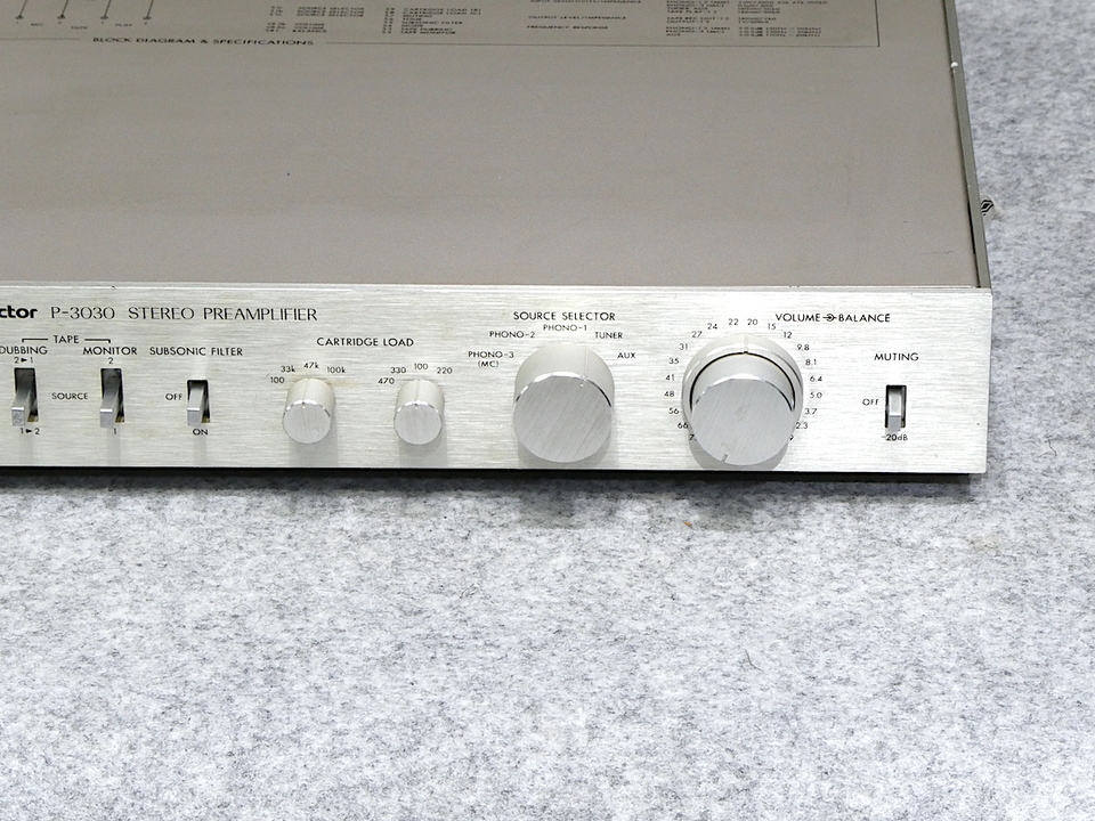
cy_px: 410
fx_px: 4270
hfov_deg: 14.6
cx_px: 548
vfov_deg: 11.0
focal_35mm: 135
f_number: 7.1
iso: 400
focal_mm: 24.2
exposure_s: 1/10
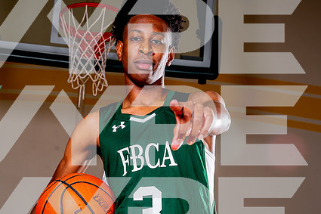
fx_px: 766
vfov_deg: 15.9
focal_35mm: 86
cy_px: 126
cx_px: 116
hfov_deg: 23.6
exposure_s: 1/125
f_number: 8
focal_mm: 63
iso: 100
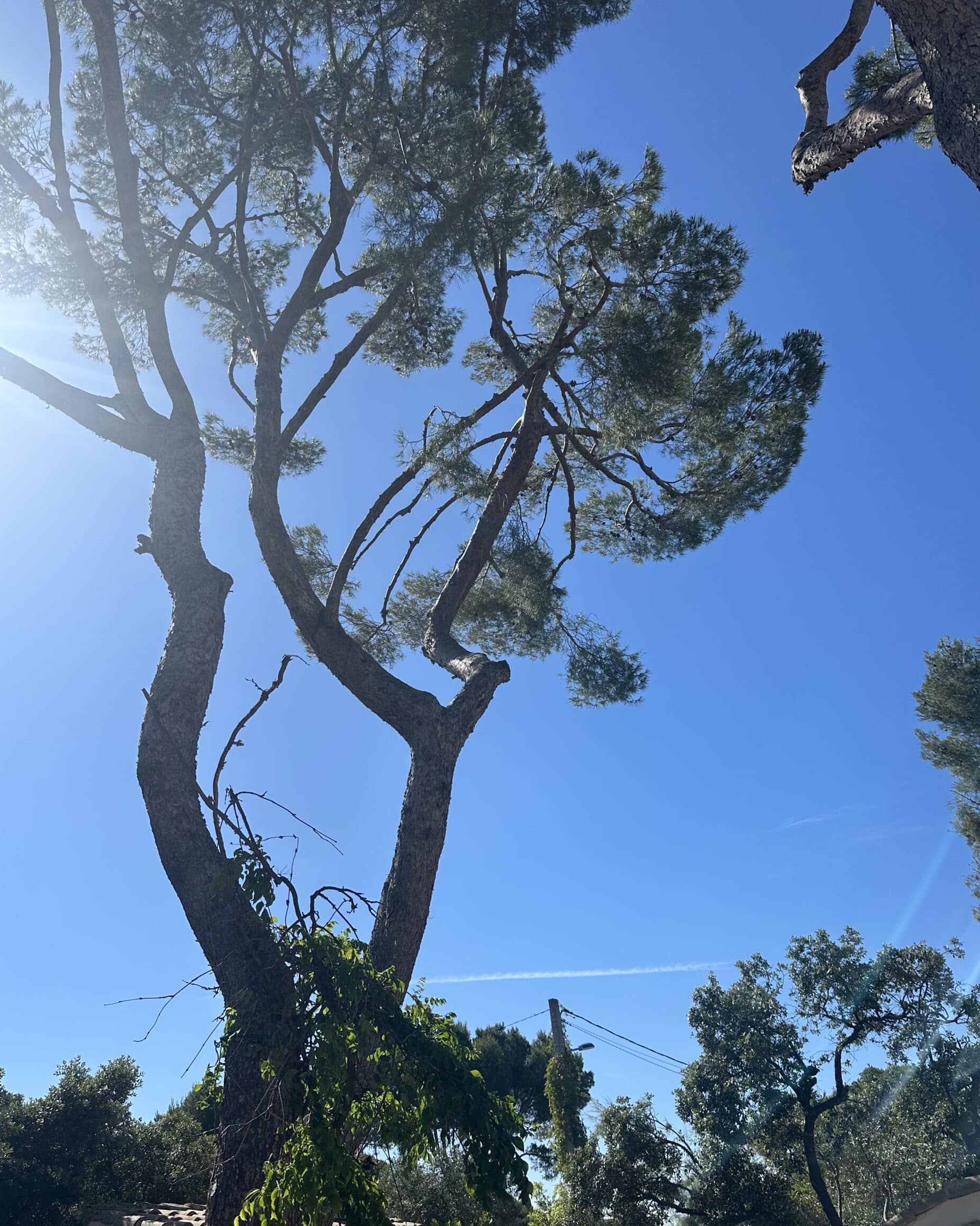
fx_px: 943
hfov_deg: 54.9
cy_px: 667
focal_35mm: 26
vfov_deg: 65.9
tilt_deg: +31.6
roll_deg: +4.9
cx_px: 471
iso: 80
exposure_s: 1/5848
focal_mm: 6.86
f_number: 1.78
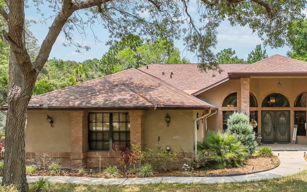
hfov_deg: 47.5
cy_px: 109
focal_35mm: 40
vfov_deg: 32.0
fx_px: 335
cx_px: 229
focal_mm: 12.3
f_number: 2.8
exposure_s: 1/6400
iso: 400
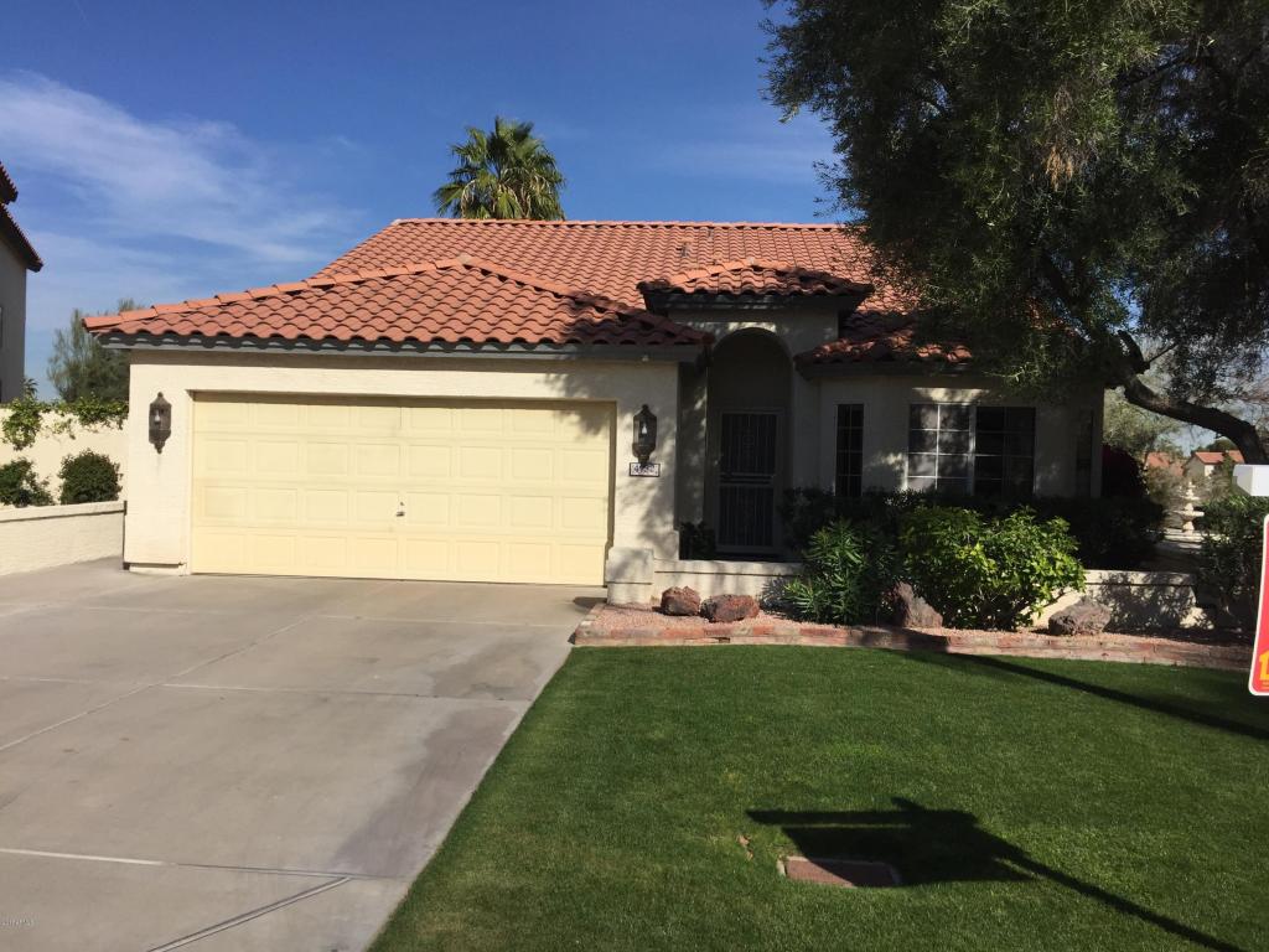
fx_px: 1063
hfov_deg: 61.7
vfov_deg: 48.2
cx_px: 634
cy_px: 476
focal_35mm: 29
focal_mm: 4.15
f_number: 2.2
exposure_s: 1/4405
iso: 32
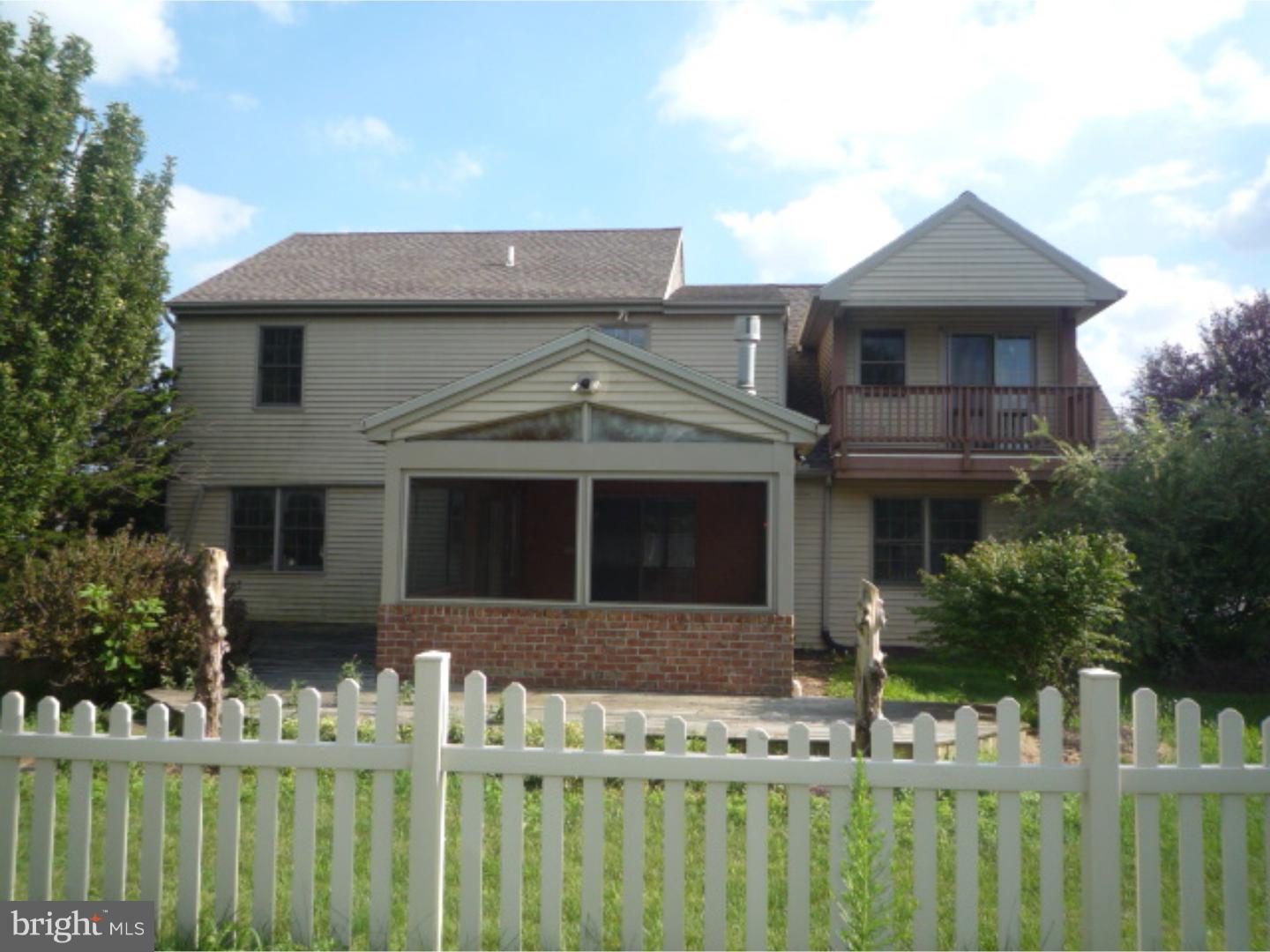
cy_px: 476
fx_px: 917
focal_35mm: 25
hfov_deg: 69.4
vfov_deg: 54.9
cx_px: 635
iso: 100
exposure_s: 1/500
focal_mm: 4.4
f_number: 3.5
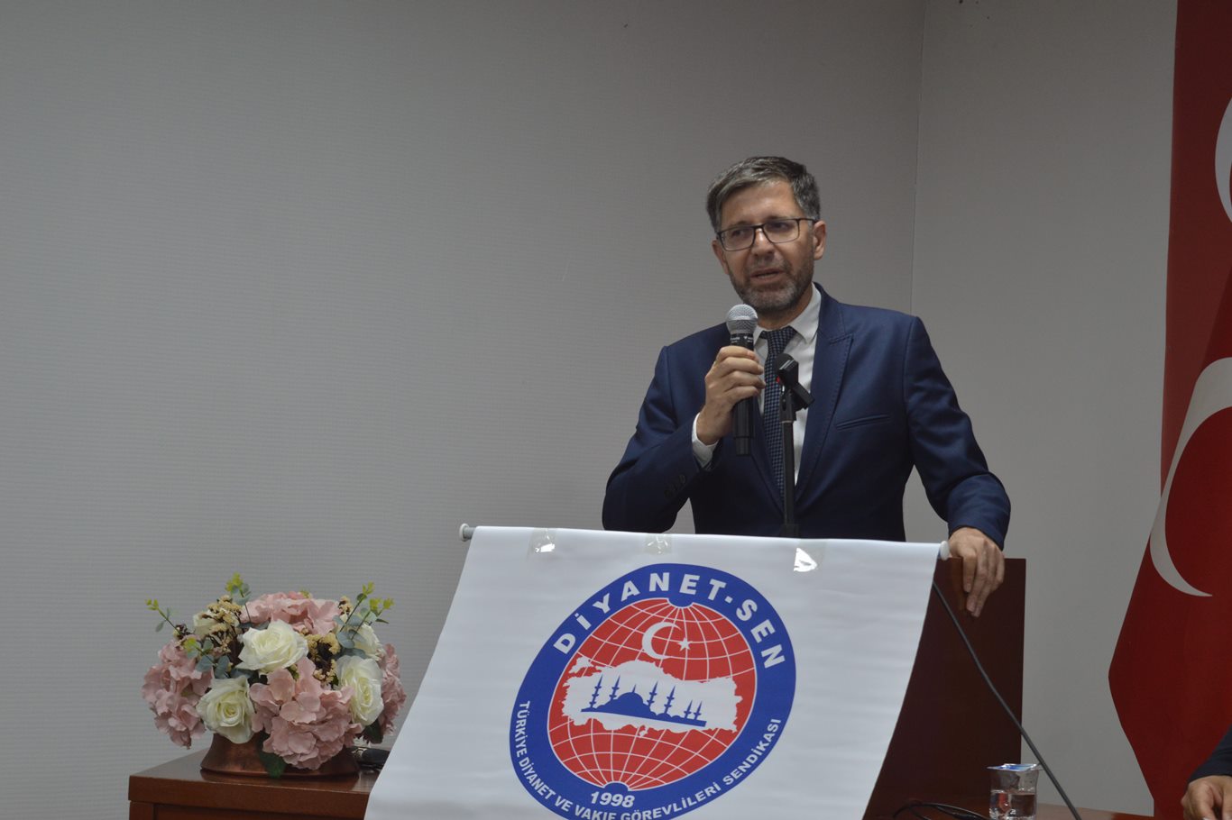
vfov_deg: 16.5
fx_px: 2822
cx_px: 616
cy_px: 410
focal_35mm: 82
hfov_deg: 24.6
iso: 400
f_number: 5.6
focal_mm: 55
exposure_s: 1/30
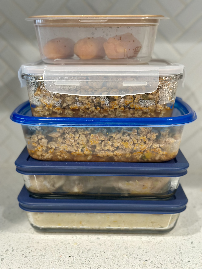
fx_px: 373
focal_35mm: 48
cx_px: 101
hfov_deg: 30.3
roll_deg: -1.1
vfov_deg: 39.7
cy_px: 134
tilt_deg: -16.8
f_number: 1.78
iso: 250
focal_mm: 6.86
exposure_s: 1/60
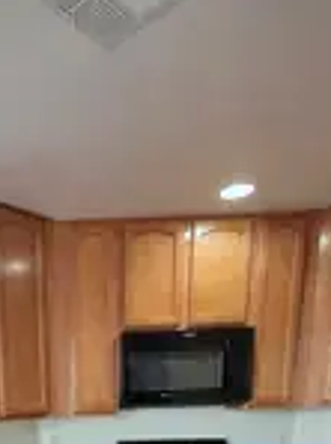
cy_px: 530
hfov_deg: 37.9
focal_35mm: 35
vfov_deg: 38.9
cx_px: 36
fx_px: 448
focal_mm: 2.2
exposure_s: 1/120
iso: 200
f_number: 1.9
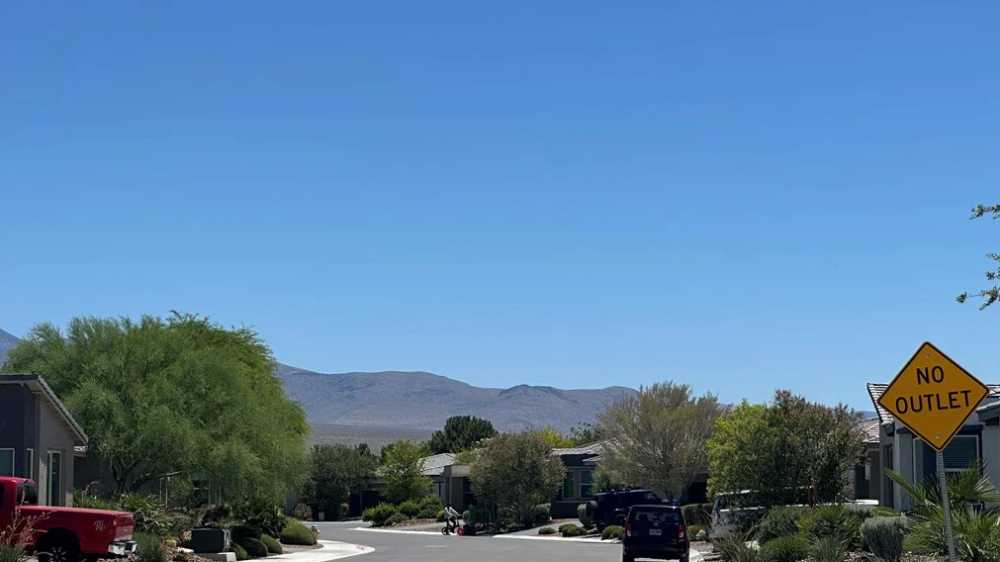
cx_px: 504
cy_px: 353
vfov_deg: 14.2
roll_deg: +0.6
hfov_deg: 25.0
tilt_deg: +4.9
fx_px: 2253
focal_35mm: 85
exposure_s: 1/1263
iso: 32
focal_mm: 9
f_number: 2.8
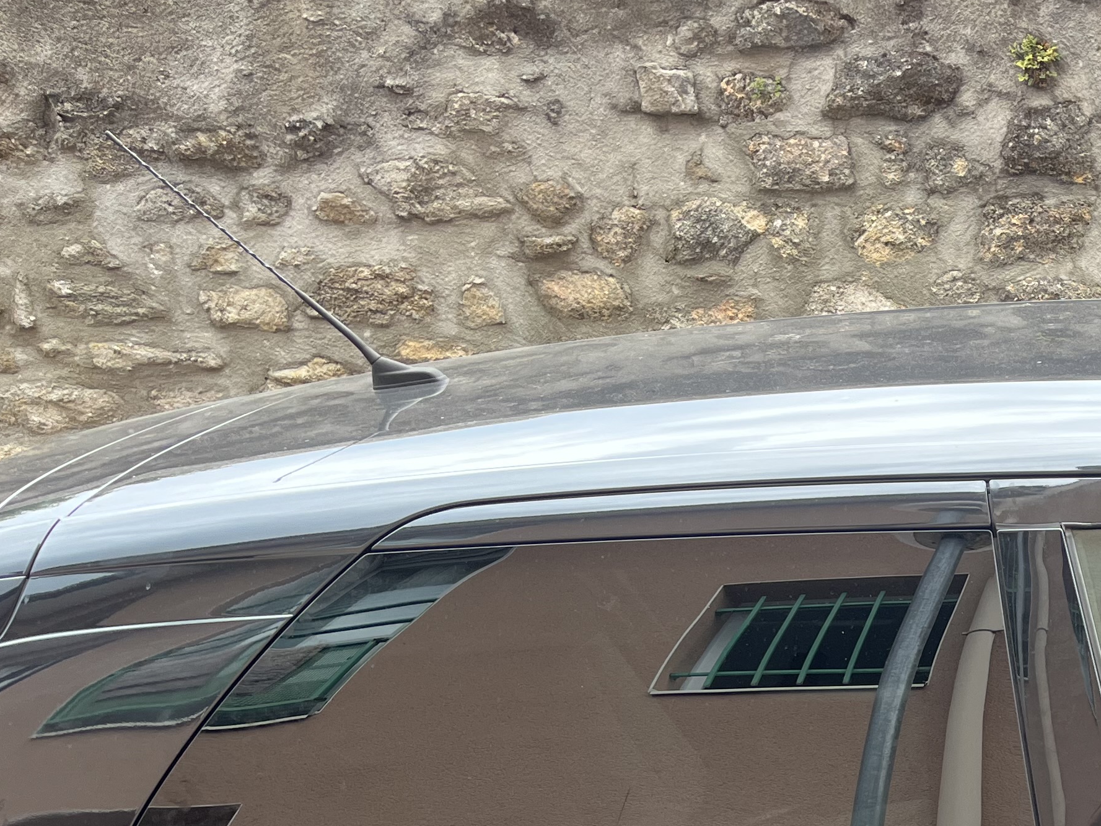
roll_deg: +0.6
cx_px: 1237
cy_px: 835
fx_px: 1877
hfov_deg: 29.2
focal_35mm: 59
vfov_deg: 23.7
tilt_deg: -21.7
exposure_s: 1/180
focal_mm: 5.1
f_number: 1.6
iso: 50
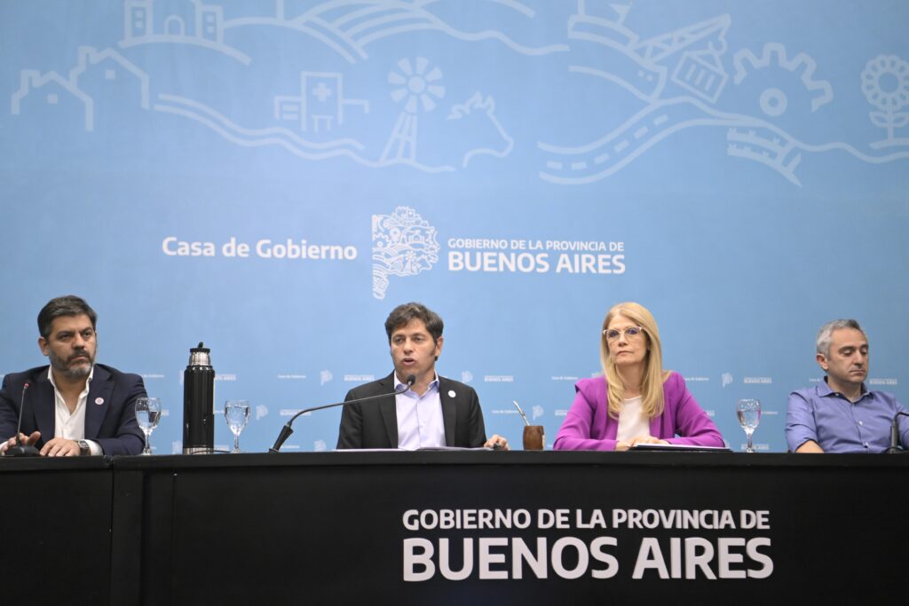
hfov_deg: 32.4
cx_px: 454
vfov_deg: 21.9
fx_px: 1566
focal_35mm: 62
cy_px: 303
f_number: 3.2
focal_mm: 62
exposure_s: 1/400
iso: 4000
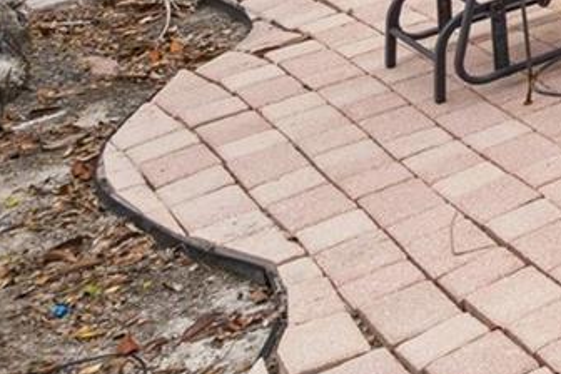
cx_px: 1319
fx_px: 1262
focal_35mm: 81
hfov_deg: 15.3
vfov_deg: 13.3
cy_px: -474
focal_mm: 17
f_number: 8
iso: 320
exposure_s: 1/100
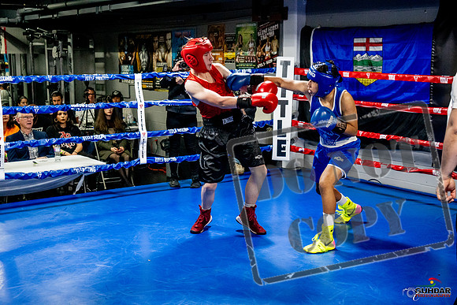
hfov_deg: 38.2
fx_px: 660
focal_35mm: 52
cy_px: 152
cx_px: 228
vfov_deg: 26.0
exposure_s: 1/800
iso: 5000
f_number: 2.8
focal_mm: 35
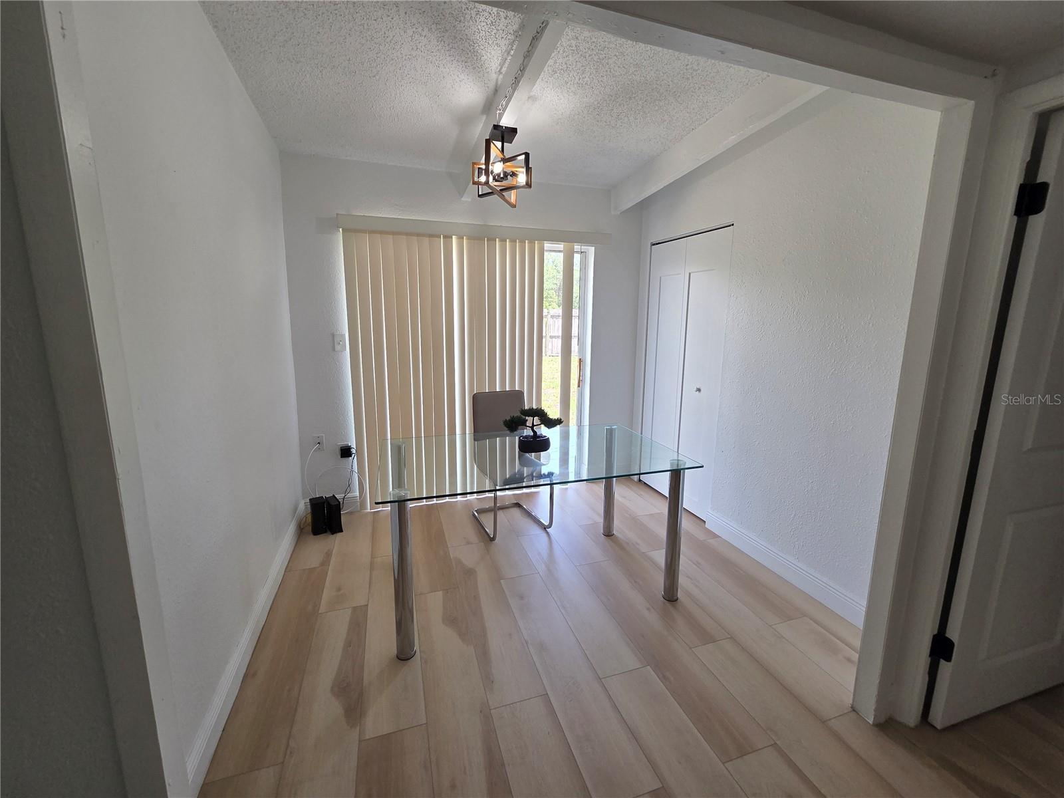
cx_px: 532
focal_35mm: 13
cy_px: 399
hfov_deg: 106.2
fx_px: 400
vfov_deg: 89.9
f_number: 2.2
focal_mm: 2.2
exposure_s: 1/120
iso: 80
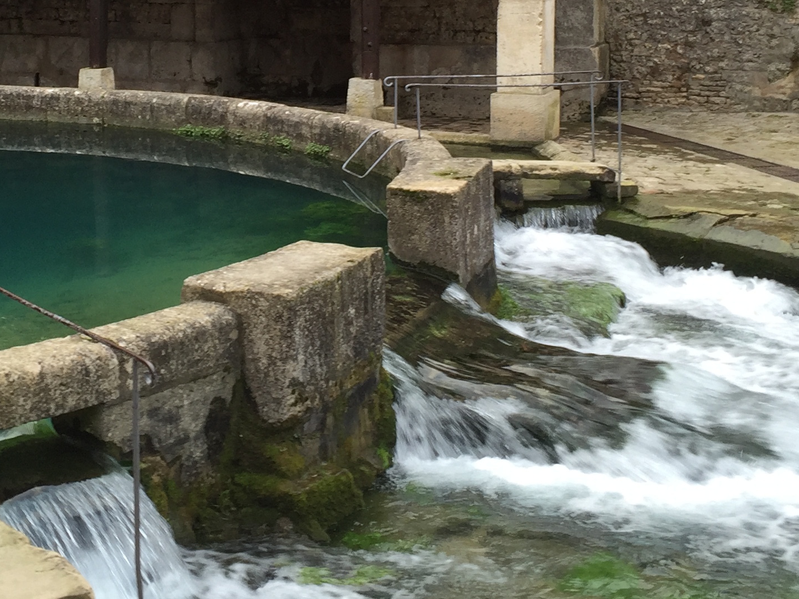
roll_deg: +1.2
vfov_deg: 21.9
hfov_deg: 29.1
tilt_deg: -6.1
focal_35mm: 66
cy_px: 85
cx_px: 248
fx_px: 1524
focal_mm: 4.15
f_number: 2.2
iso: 32
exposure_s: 1/50
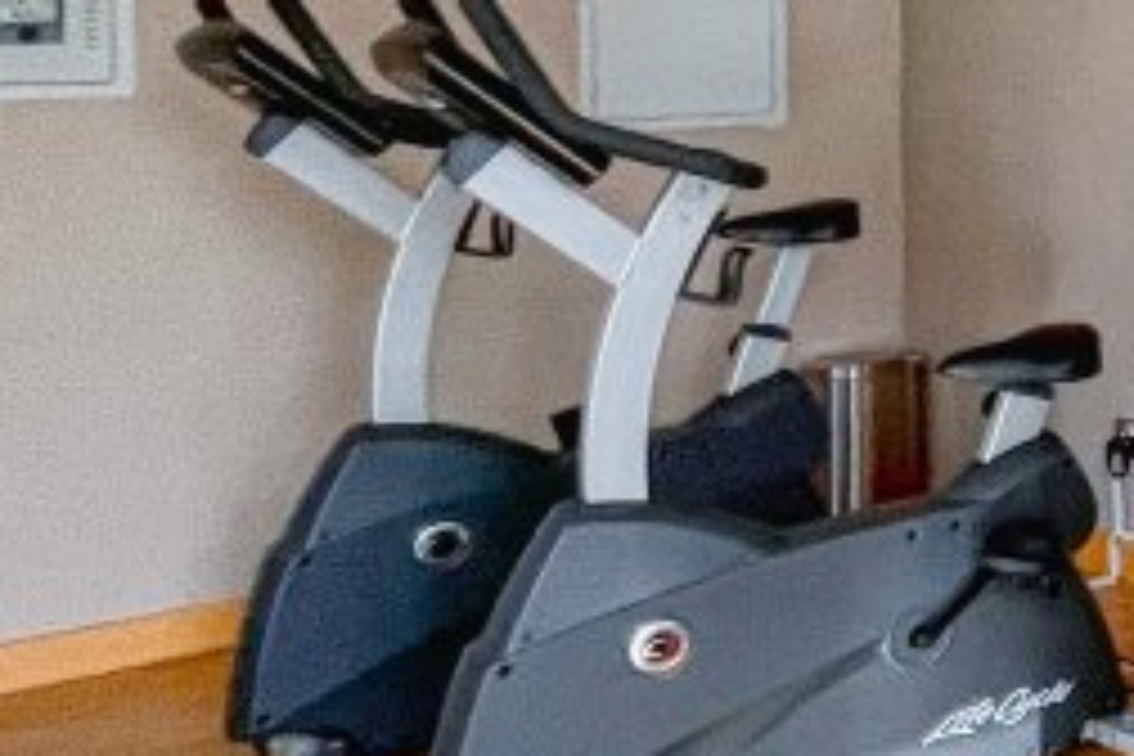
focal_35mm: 55
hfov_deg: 23.0
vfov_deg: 23.9
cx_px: 1962
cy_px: 72
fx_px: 1732
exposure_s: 1/99
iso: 160
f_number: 1.8
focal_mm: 1.6
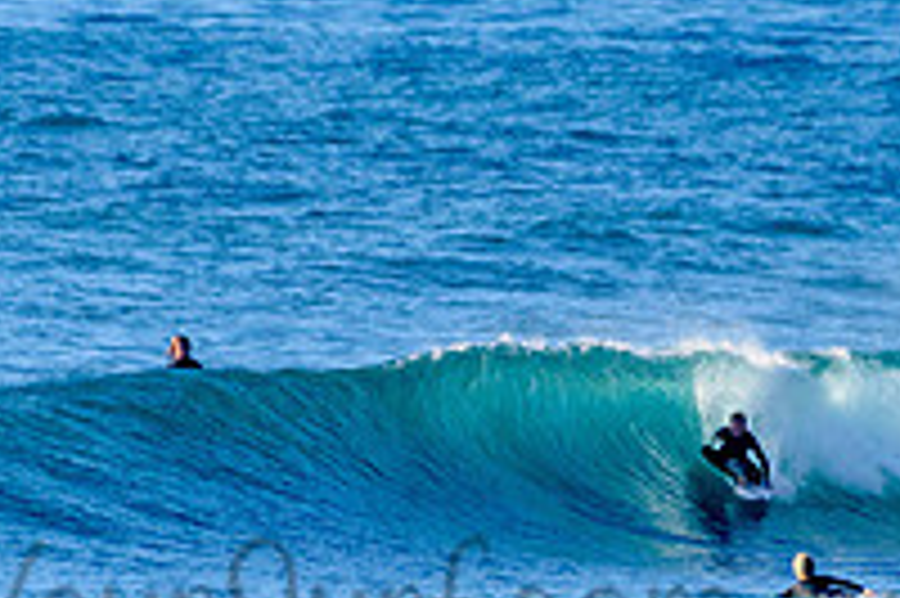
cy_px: 440
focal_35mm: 1780
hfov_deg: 1.2
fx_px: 44462
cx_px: 718
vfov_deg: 0.8
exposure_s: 1/2000
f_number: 5.6
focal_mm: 500
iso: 280
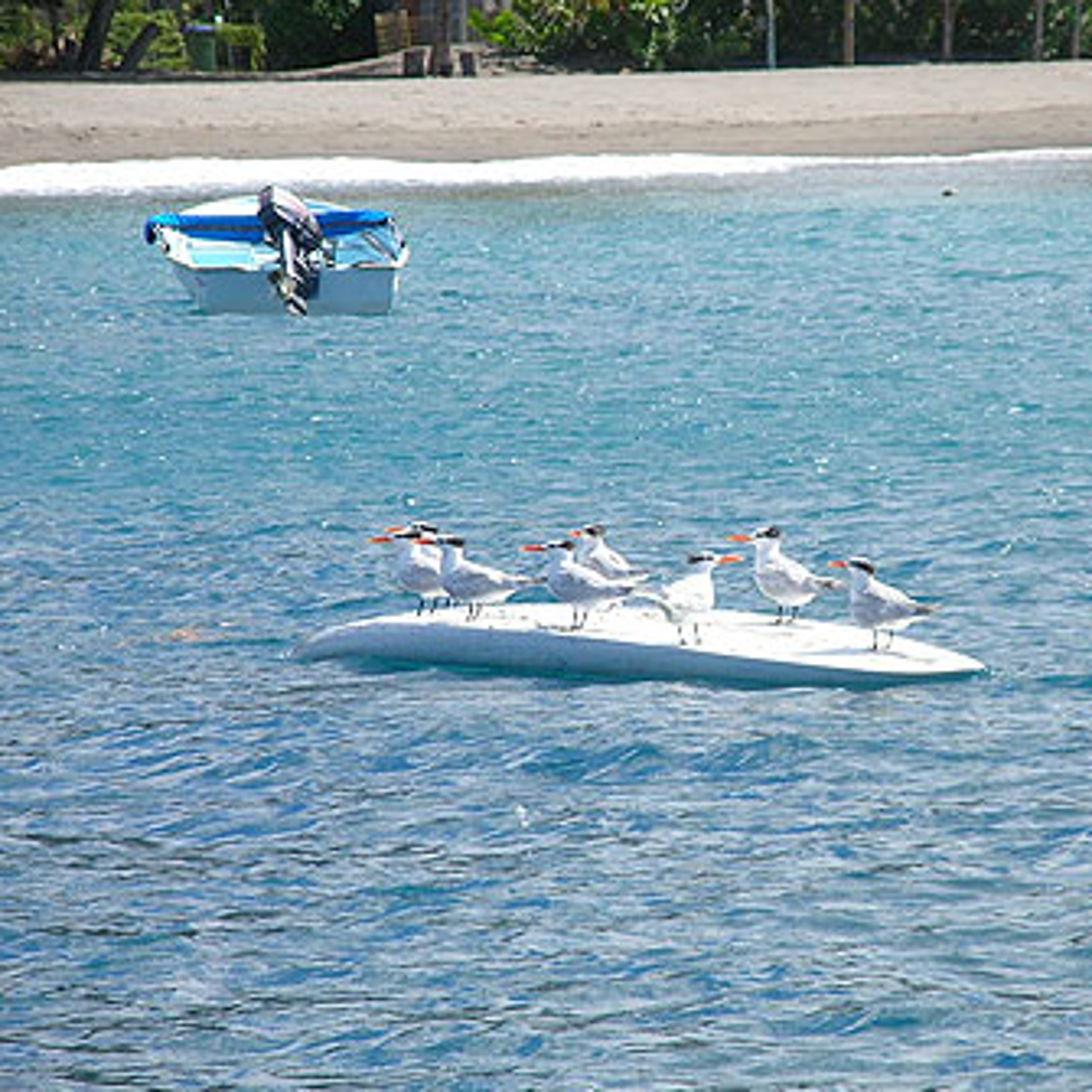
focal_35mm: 360
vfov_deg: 4.9
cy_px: 546
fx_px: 12849
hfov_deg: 4.9
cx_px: 701
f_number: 4.4
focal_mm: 50
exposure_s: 1/510
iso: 50
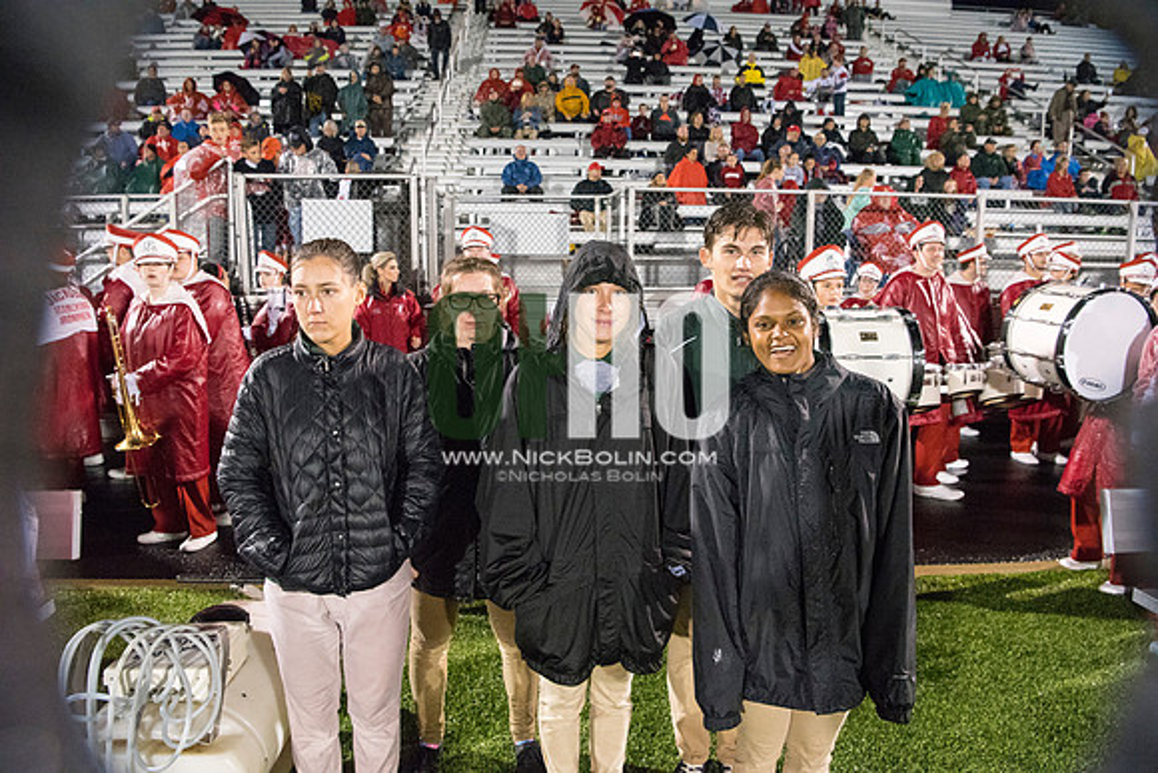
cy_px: 386
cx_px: 579
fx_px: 772
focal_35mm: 24
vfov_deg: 53.2
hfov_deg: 73.7
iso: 5000
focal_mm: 24
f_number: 5.6
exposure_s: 1/200
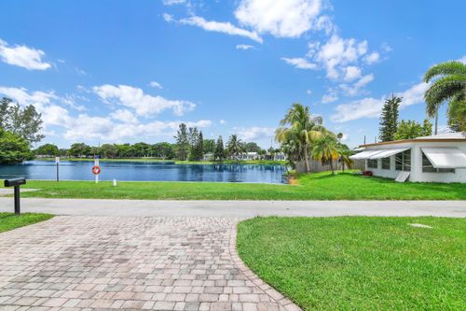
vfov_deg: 73.7
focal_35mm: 16
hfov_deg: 96.8
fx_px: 207
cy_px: 156
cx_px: 233
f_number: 11
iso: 200
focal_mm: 16
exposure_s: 1/500
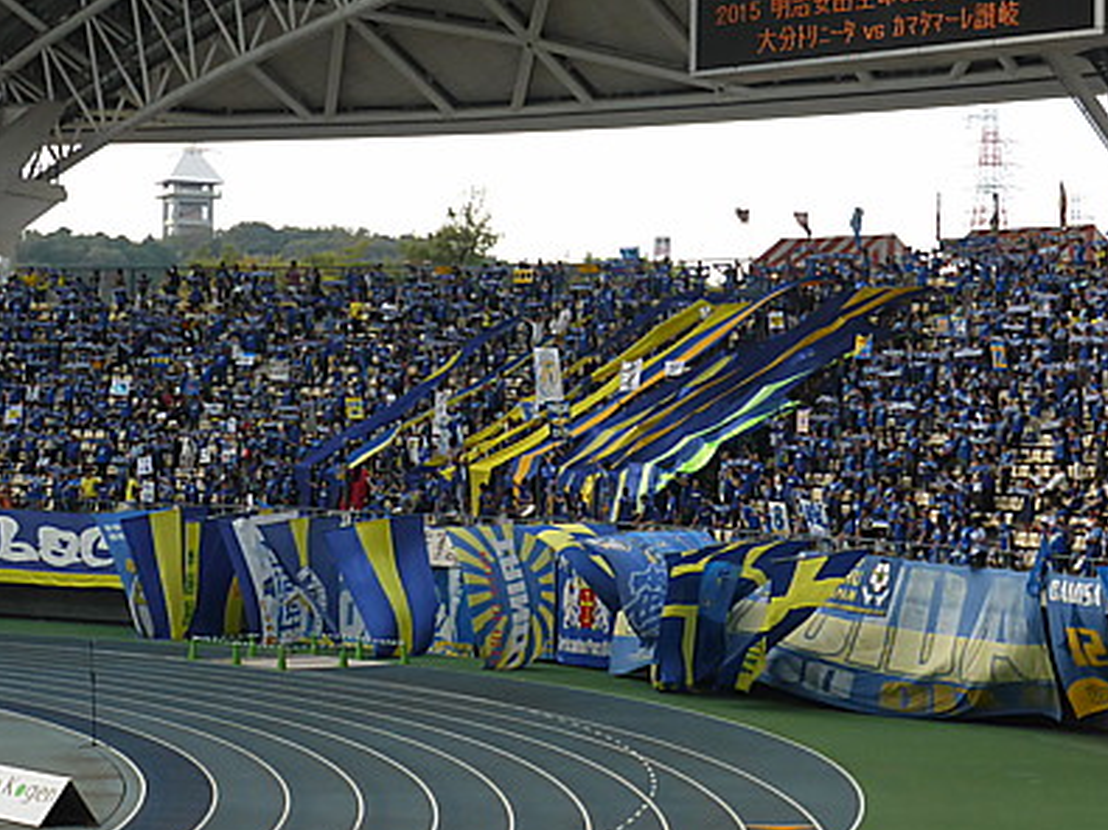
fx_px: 3072
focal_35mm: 96
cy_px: 342
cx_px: 614
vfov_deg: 15.4
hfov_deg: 20.4
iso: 400
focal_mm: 14.2
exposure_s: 1/500
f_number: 5.1
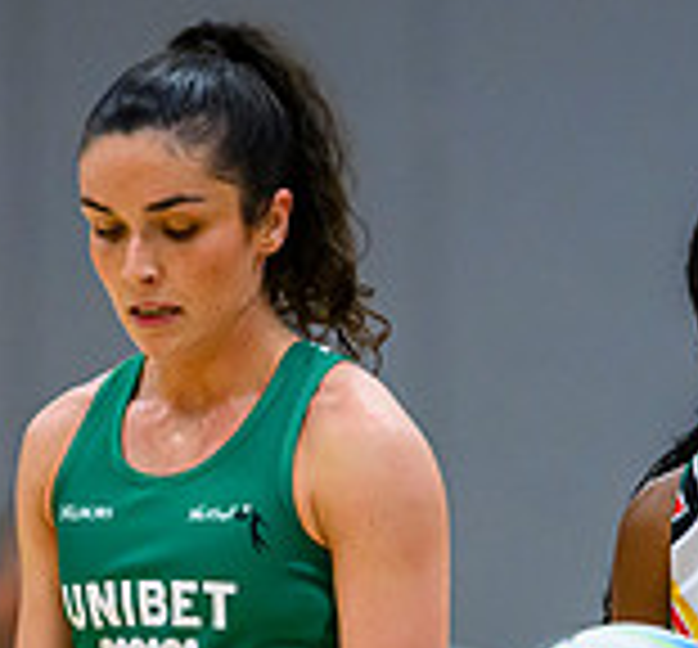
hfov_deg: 2.3
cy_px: 993
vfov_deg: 2.2
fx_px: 17130
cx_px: 543
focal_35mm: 778
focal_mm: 200
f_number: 2.8
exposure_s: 1/1000
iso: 4000
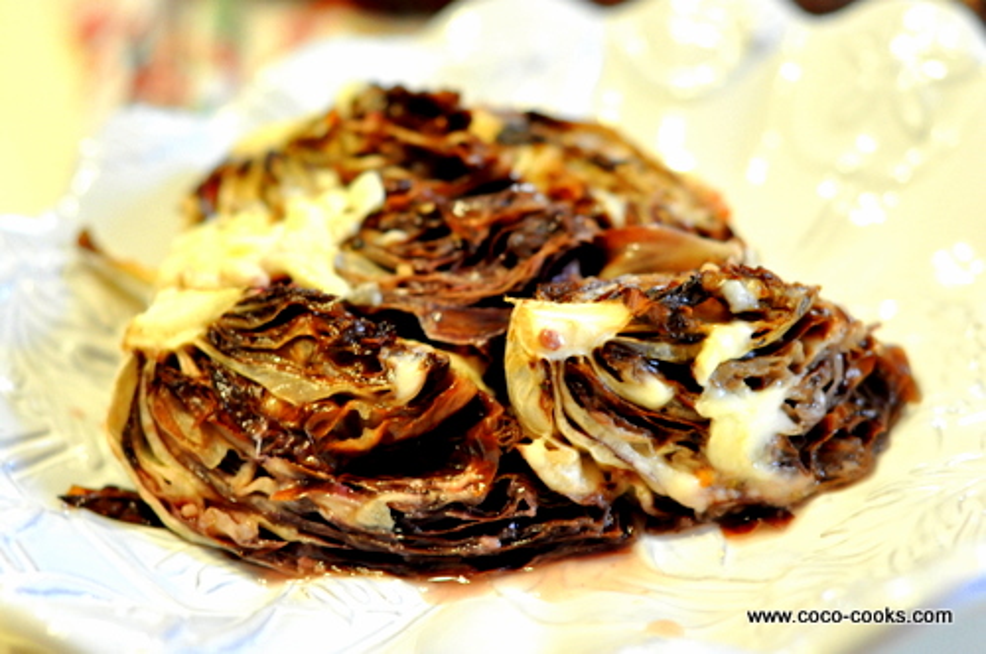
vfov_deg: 18.1
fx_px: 2051
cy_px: 327
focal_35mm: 75
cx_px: 493
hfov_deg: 27.0
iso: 800
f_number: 3.2
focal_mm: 50
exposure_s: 1/40
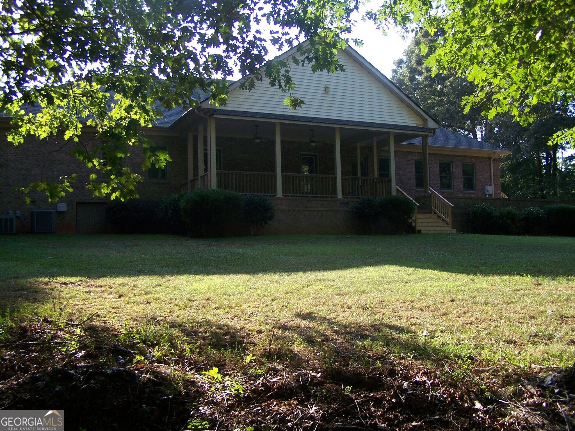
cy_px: 216
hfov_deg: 49.0
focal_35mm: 38
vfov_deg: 37.7
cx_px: 288
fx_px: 631
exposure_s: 1/200
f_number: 2.8
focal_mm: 6.3
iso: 80
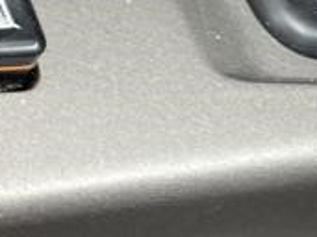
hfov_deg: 9.0
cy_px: -178
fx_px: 1711
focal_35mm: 187
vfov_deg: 7.7
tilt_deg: -50.6
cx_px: -577
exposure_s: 1/121
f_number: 1.6
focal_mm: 5.1
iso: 32
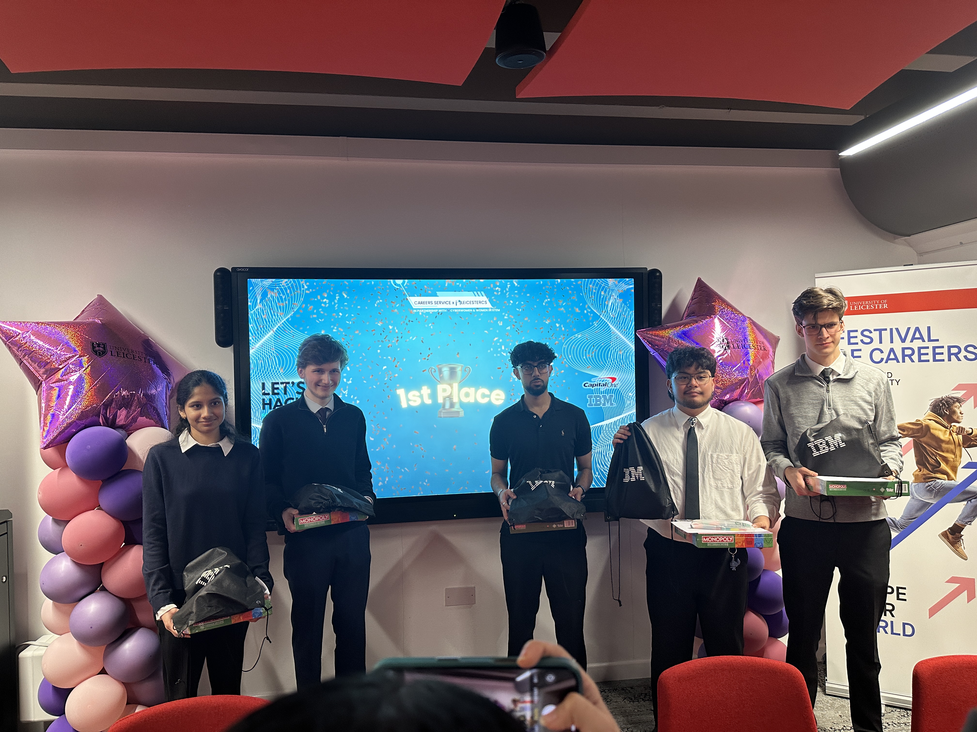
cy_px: 366
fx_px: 677
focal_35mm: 24
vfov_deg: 56.8
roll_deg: +0.2
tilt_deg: +1.1
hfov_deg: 71.6
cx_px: 488
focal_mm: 6.86
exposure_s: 1/52
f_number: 1.78
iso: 200
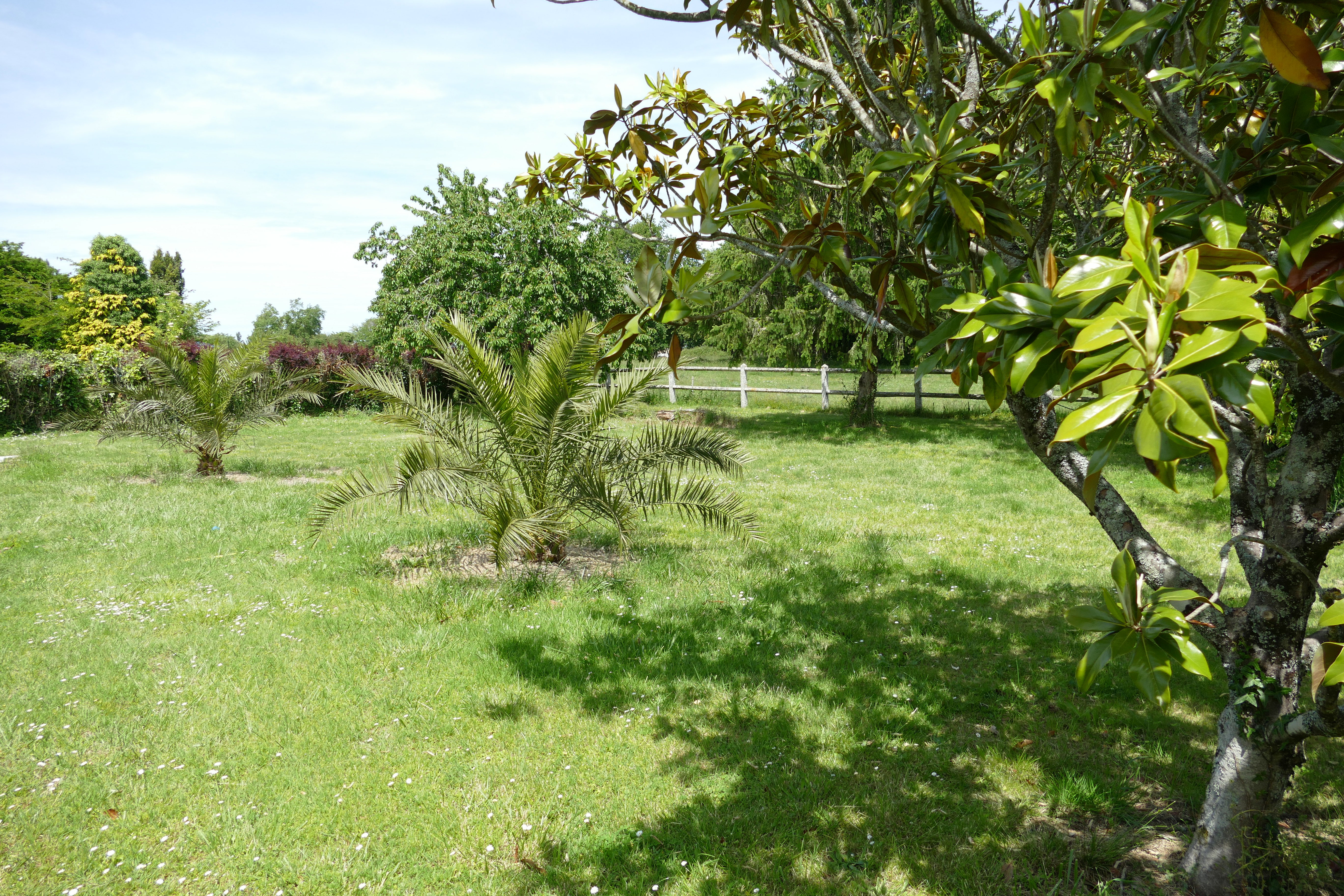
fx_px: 933
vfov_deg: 51.3
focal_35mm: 25
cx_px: 672
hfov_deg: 71.5
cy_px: 448
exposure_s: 1/1300
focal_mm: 9.12
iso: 125
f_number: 2.8
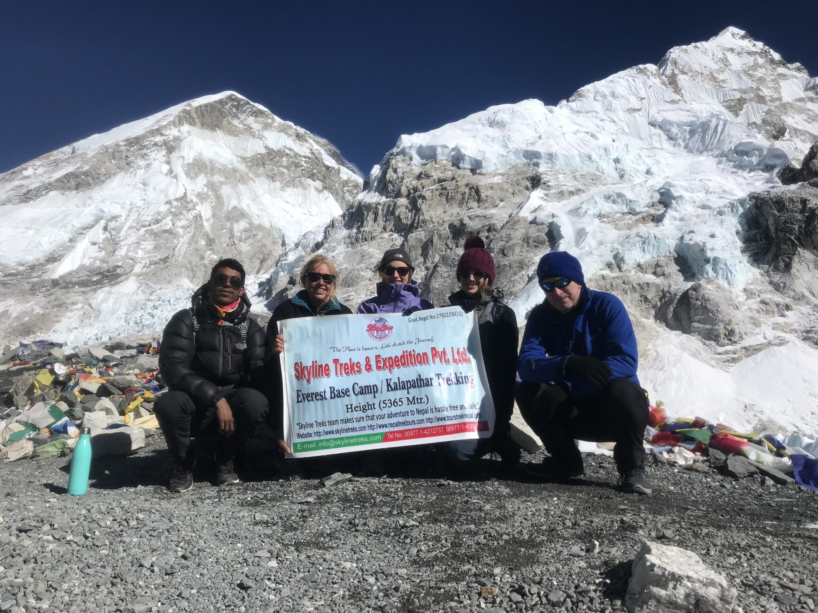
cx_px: 409
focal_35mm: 28
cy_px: 306
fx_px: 662
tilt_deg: +11.2
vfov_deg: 49.7
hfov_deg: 63.4
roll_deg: -0.6
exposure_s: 1/8000
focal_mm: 3.99
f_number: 1.8
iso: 25
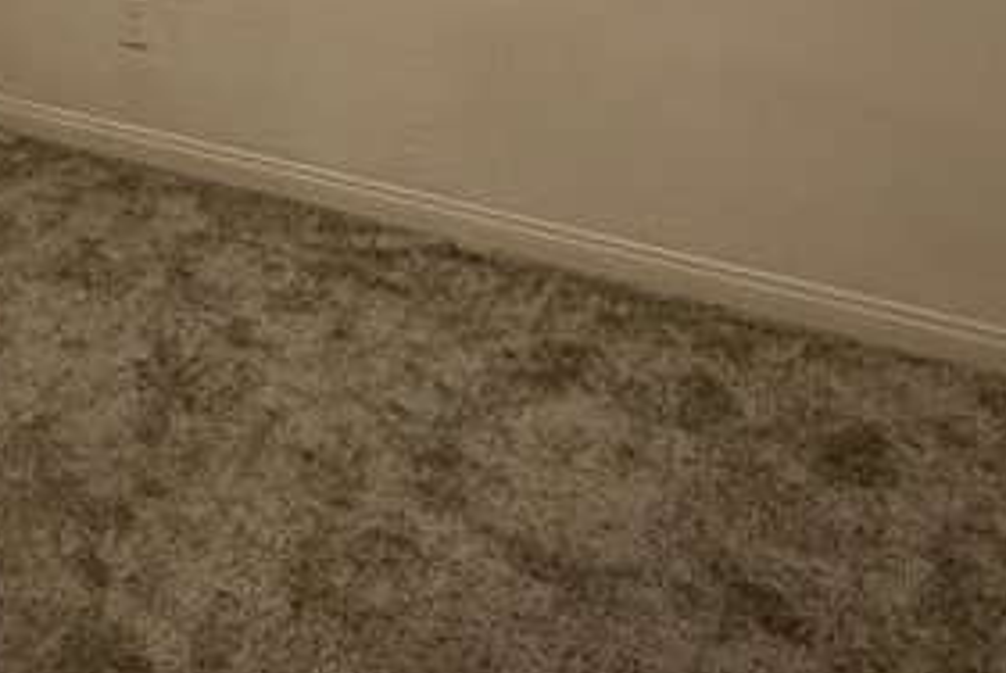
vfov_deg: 20.0
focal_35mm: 53
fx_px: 1483
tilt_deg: +0.4
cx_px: 118
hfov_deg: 35.5
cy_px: -473
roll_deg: +0.5
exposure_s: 1/120
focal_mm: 2.22
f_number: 2.2
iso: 250
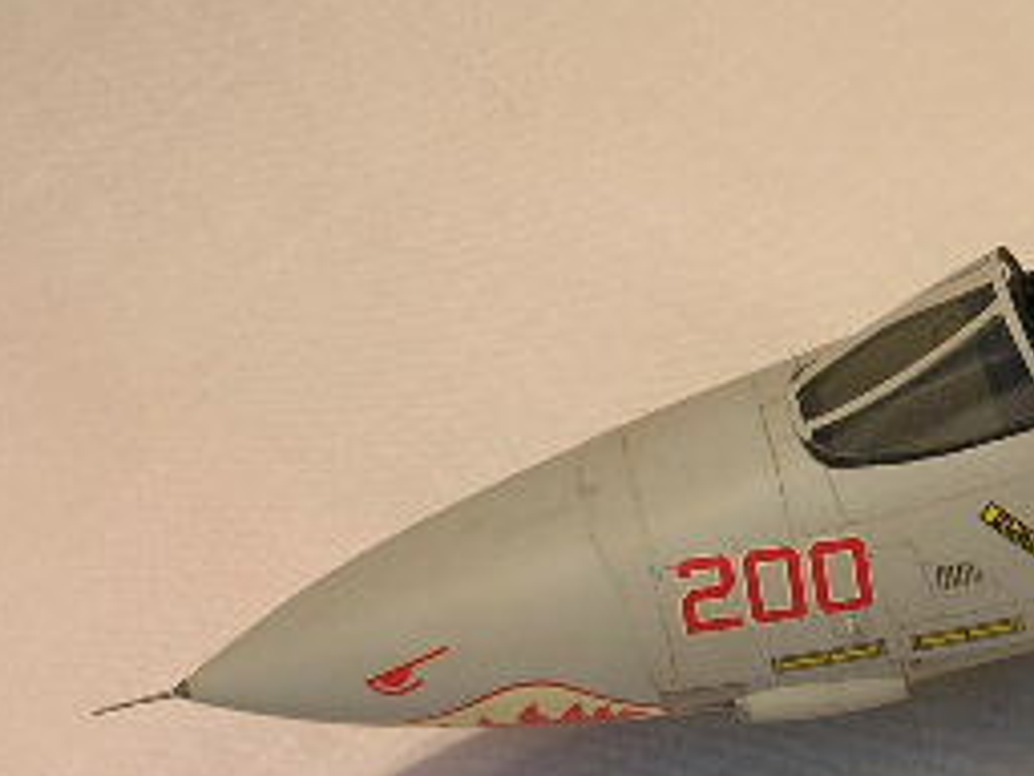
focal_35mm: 145
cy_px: 404
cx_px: 1268
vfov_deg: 10.2
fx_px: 4331
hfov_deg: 13.2
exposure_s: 1/99.5
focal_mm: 9.6
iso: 50
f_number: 3.5
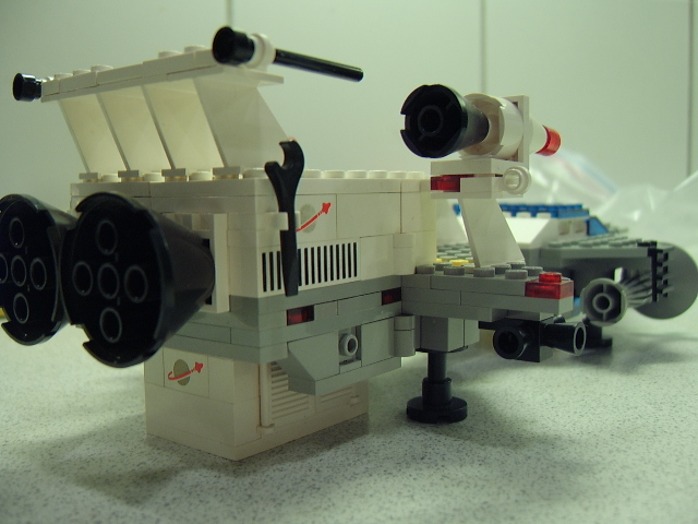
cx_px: 349
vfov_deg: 45.4
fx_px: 625
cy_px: 262
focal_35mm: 31
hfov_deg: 58.4
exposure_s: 1/12
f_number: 2.7
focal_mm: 8.13
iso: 100
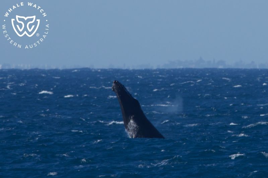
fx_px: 4465
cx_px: 134
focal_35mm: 600
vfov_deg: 2.3
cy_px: 89
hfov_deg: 3.4
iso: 1000
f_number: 8
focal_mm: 600
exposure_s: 1/3200
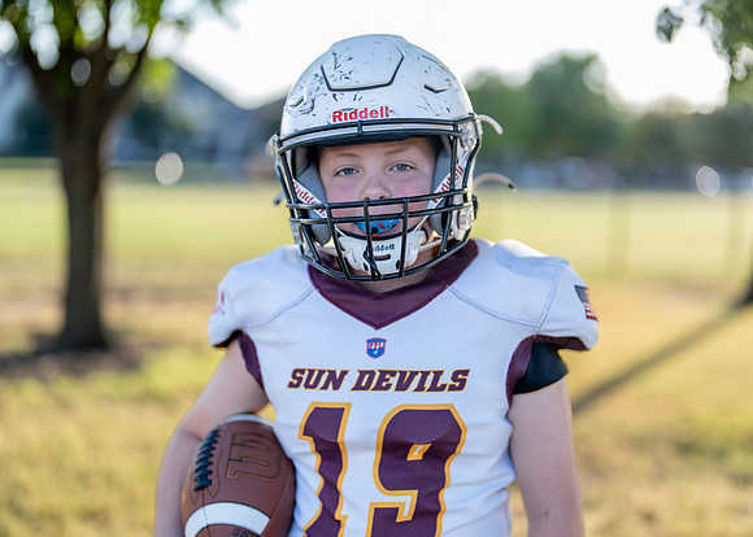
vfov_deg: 26.3
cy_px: 268
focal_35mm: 54
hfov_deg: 36.3
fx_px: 1148
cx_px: 404
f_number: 1.2
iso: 100
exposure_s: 1/1250
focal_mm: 50
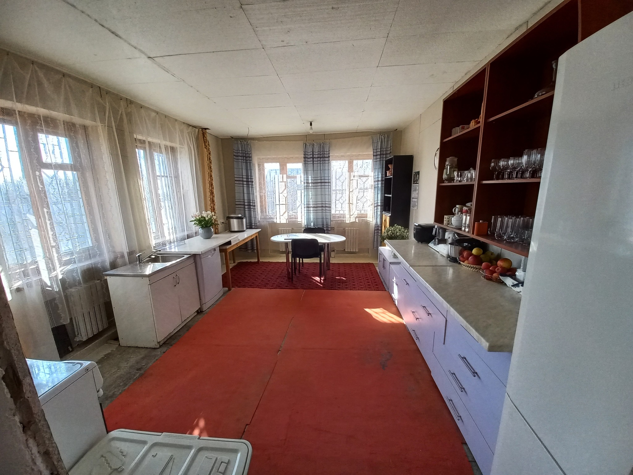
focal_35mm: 13
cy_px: 238
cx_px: 316
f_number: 2.2
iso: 64
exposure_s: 1/100
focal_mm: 1.42
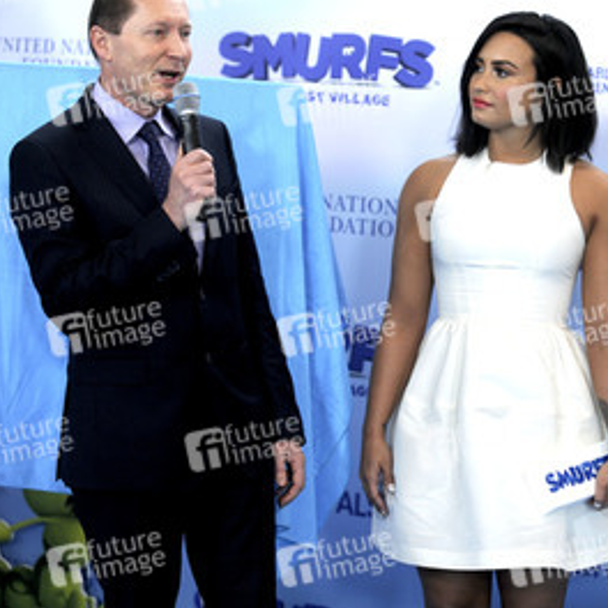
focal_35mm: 116
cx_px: 504
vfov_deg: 15.0
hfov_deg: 14.9
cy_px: 272
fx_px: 2305
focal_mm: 80
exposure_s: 1/400
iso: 1000
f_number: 3.5
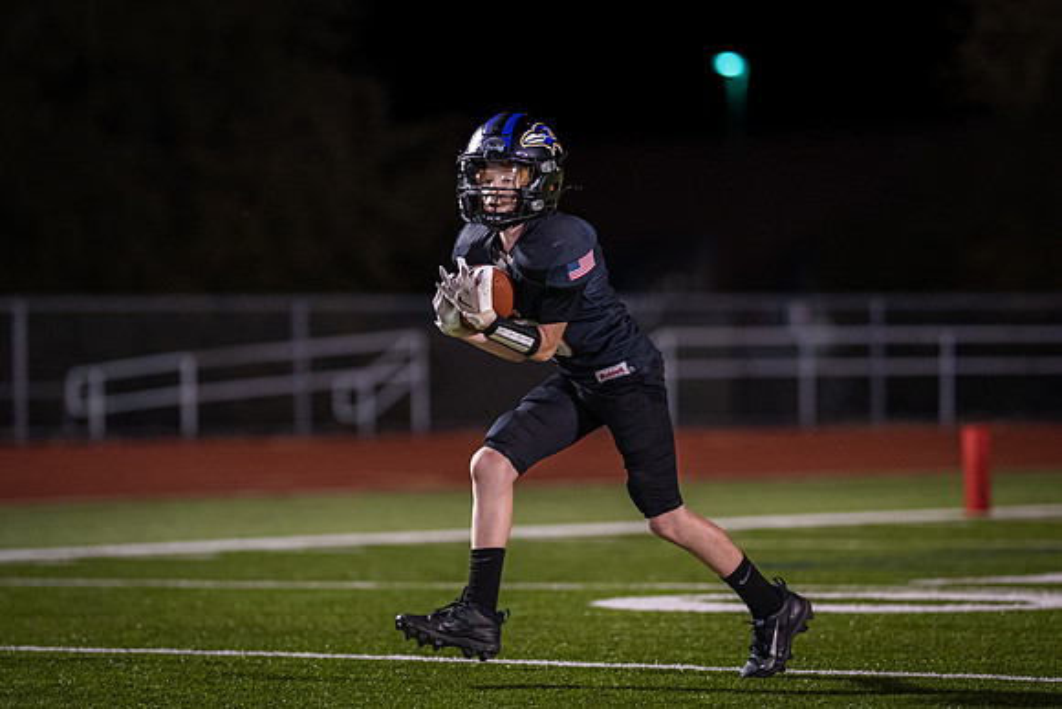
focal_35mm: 219
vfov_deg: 6.3
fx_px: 6460
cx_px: 487
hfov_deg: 9.4
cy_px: 305
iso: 1600
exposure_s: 1/1000
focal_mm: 135
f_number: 1.8
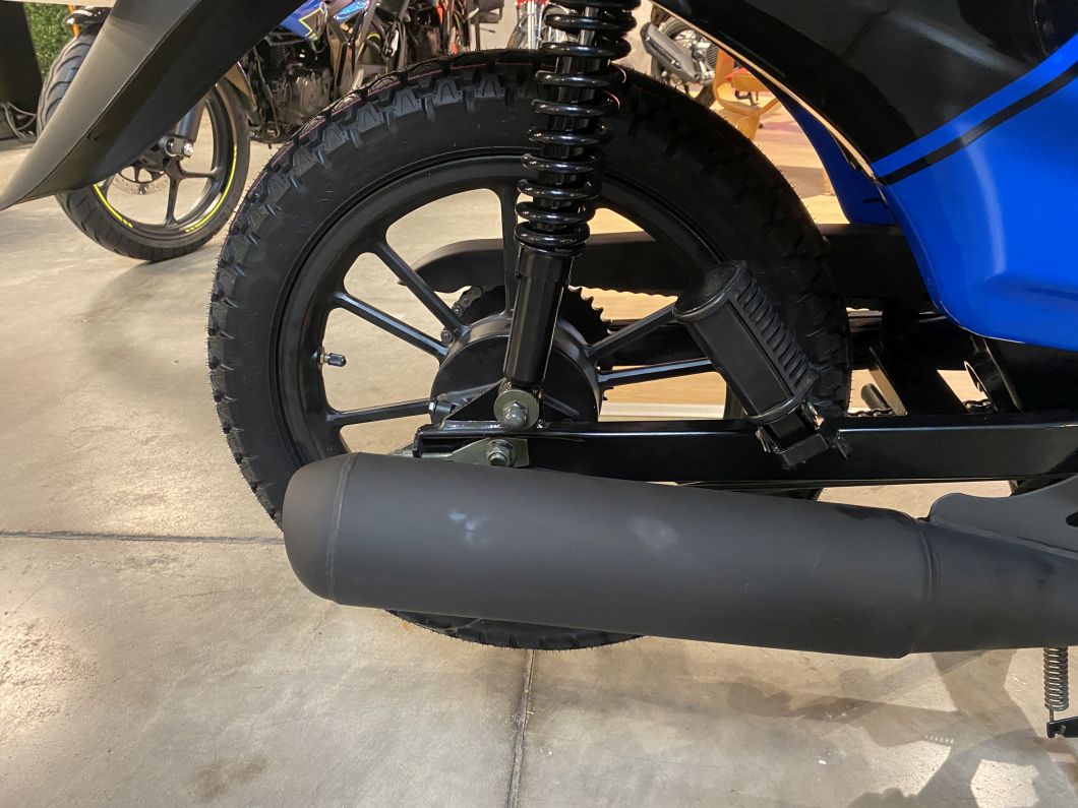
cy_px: 404
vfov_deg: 53.1
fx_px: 810
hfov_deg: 67.3
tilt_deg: -26.0
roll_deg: +1.8
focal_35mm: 26
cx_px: 539
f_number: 1.8
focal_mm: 4.25
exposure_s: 1/33
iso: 400
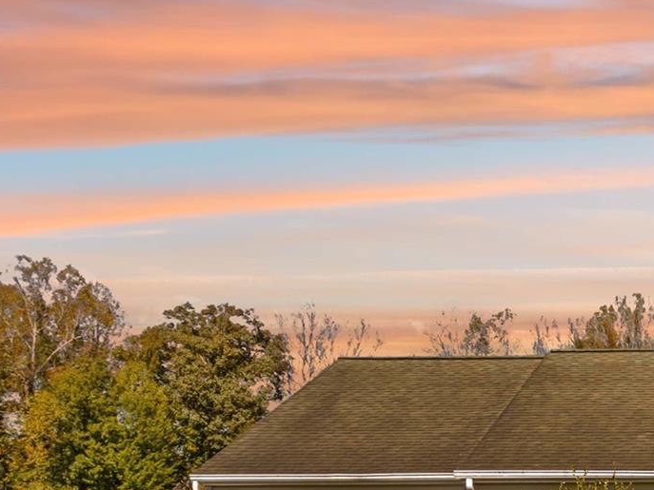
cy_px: 578
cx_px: 787
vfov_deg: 21.7
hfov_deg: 27.1
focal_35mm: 63
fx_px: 1190
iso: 100
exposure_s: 1/640
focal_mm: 8.38
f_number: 2.8
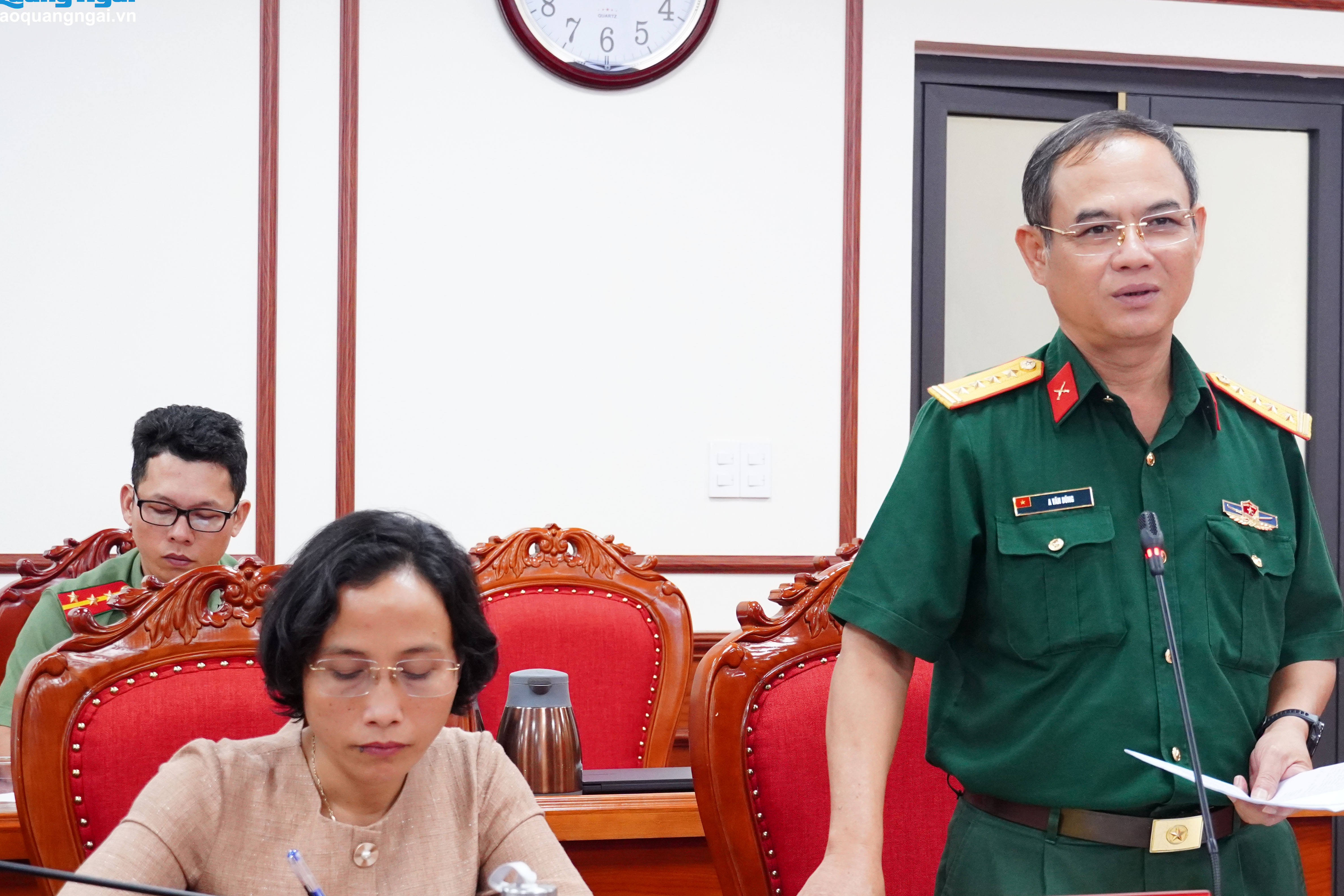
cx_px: 800
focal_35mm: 82
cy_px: 506
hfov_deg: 24.8
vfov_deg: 16.7
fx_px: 3047
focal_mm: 43
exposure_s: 1/125
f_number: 5.6
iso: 2500
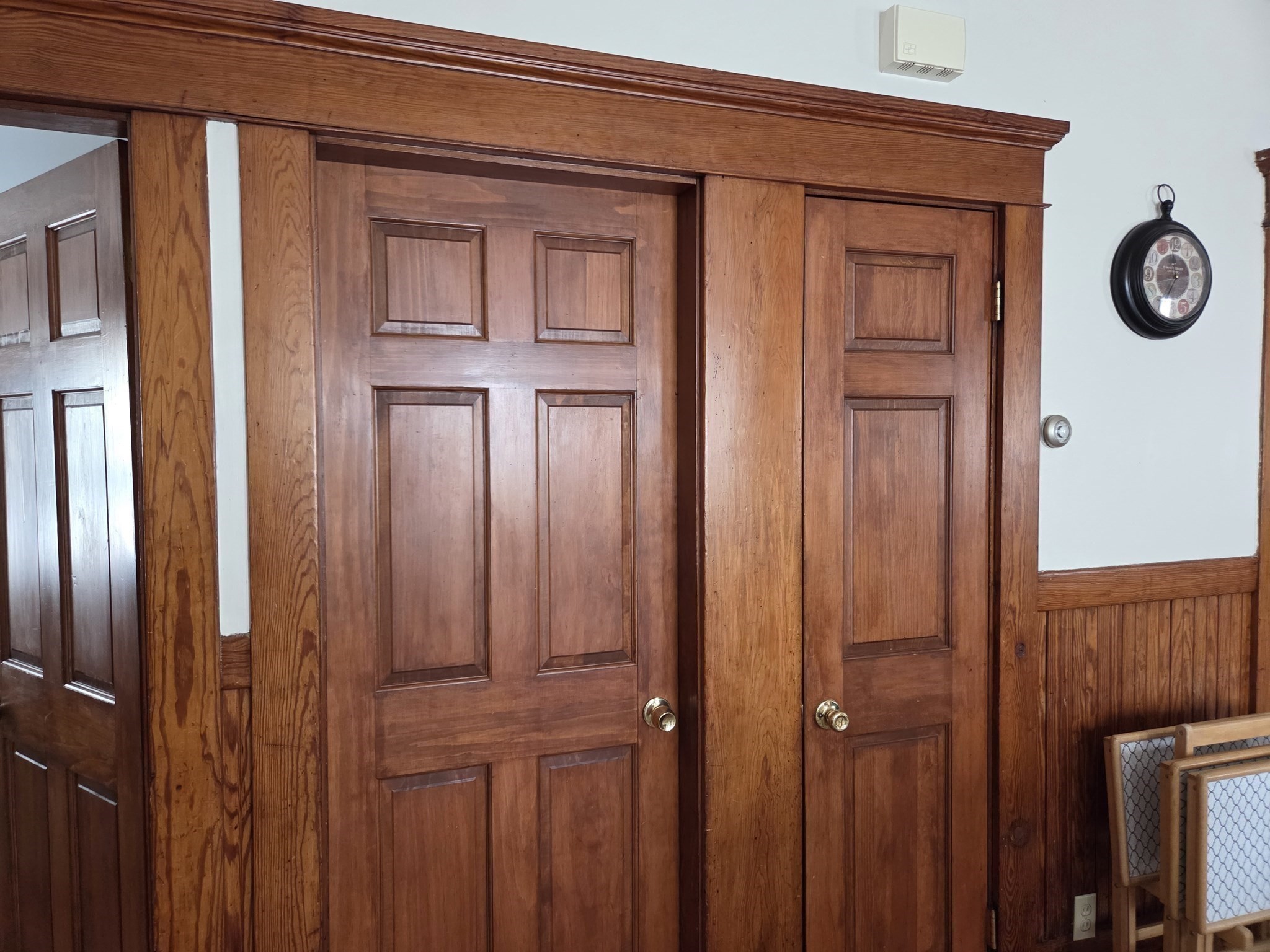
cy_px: 476
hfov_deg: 73.9
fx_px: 844
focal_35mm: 23
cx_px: 635
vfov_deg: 58.9
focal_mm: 5.4
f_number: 1.8
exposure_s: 1/120
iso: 800
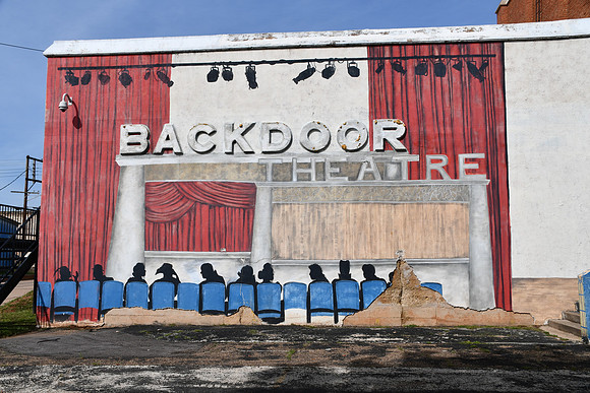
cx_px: 295
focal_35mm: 36
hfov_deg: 53.1
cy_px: 196
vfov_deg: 36.9
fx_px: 590
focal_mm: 24
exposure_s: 1/400
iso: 100
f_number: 10
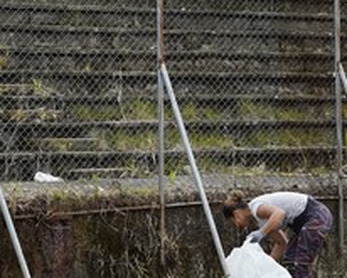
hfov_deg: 10.6
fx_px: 1870
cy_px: 88
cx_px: 126
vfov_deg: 8.5
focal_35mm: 182
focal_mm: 50
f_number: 5.6
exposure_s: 1/250
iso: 200
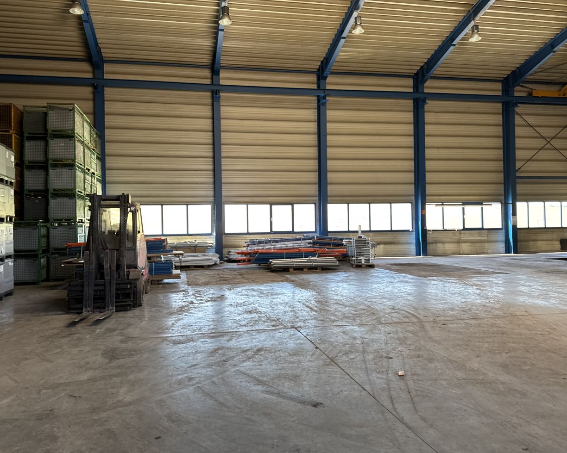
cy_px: 215
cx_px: 264
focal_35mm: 27
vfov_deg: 53.2
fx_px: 453
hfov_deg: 64.0
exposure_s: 1/121
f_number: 1.78
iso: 160
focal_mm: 6.76
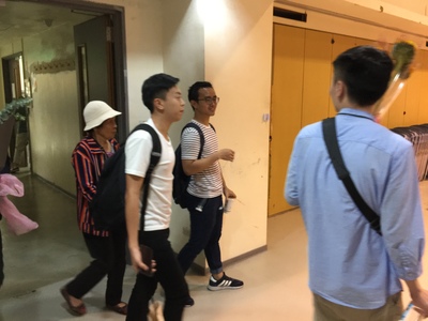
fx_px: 359
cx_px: 214
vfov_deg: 48.2
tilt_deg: -11.2
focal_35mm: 29
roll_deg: -1.8
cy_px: 160
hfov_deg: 61.7
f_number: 2.2
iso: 64
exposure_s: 1/15
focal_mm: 4.15
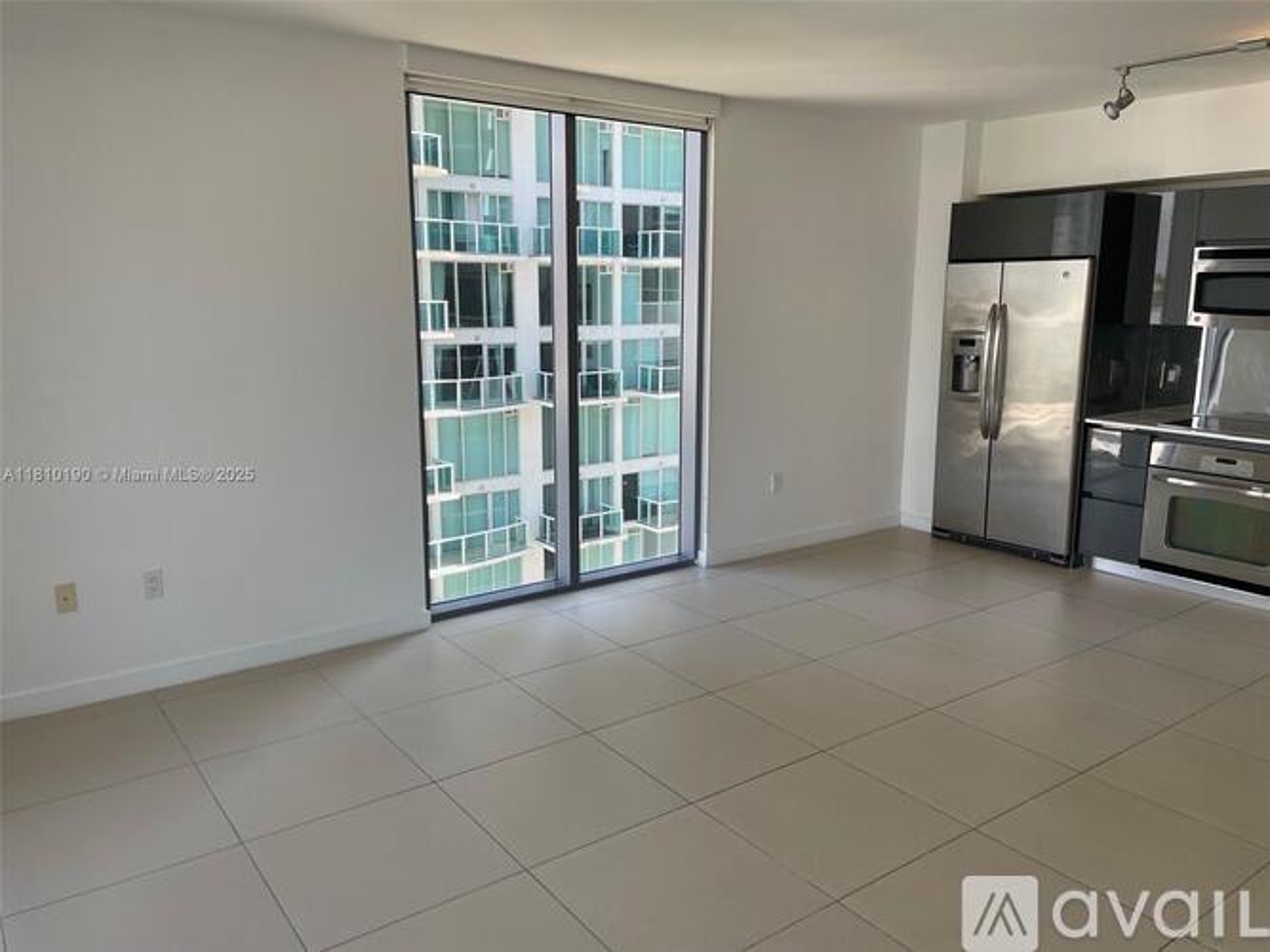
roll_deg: +0.2
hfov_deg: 67.3
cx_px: 635
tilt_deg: -7.9
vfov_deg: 53.0
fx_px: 954
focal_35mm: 26
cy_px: 476
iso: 32
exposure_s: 1/120
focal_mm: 4.2
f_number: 1.6
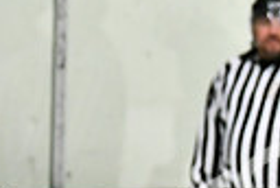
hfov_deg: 2.6
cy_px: 412
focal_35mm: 787
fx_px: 6135
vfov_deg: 1.8
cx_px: -171
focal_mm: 116
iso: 5000
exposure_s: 1/1250
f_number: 2.8
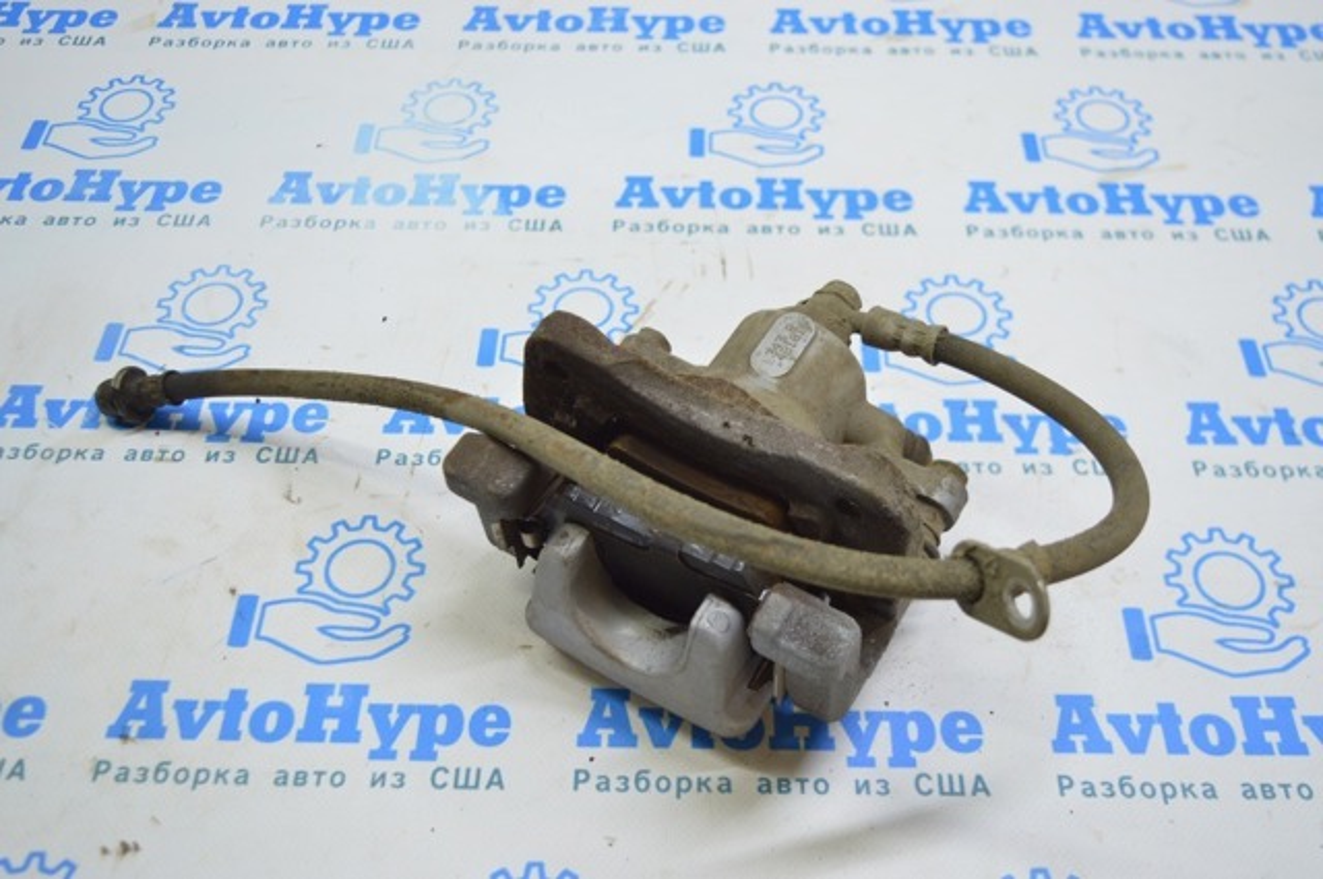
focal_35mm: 36
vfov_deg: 36.8
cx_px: 662
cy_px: 440
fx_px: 1321
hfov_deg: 53.2
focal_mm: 24
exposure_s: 1/50
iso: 400
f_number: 4
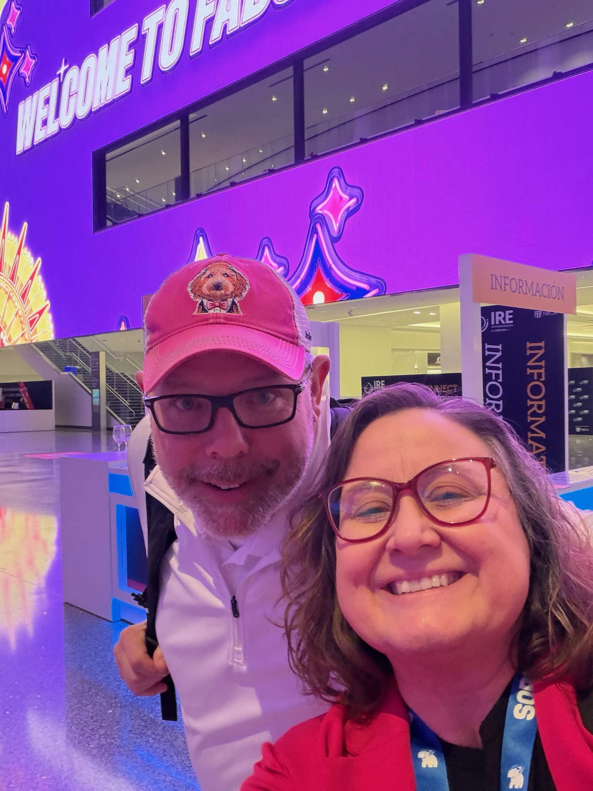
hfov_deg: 46.8
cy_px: 396
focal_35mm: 30
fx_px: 685
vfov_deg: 60.0
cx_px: 296
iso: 250
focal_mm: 2.71
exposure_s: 1/60
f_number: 1.9
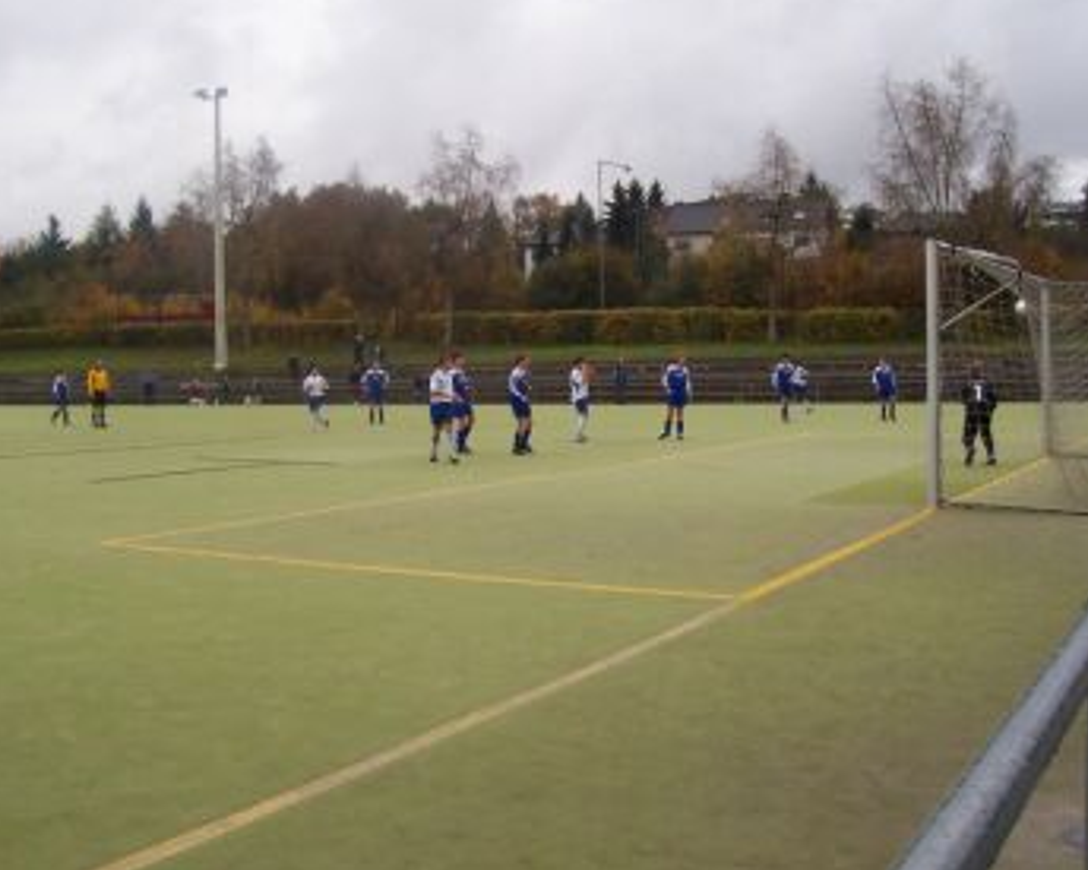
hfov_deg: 43.8
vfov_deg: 35.6
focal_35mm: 42
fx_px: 1352
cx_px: 506
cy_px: 402
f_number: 5.6
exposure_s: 1/250
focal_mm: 5.6
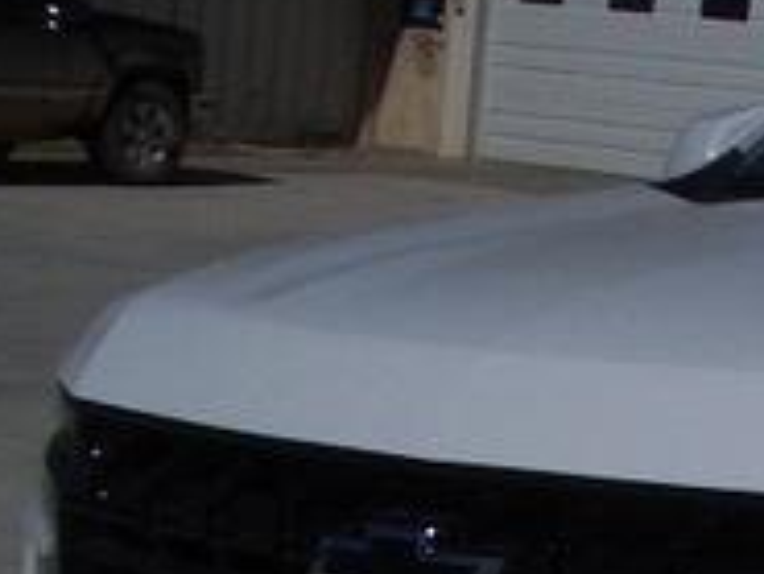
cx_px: 1363
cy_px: 780
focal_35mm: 151
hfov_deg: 12.0
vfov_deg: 9.6
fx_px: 3335
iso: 50
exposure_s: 1/2000
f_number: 4.3
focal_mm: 5.8
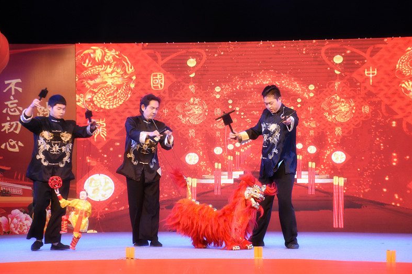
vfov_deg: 15.0
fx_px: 1041
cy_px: 138
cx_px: 205
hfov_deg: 22.4
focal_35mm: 91
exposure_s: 1/250
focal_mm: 60
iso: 2000
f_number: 5
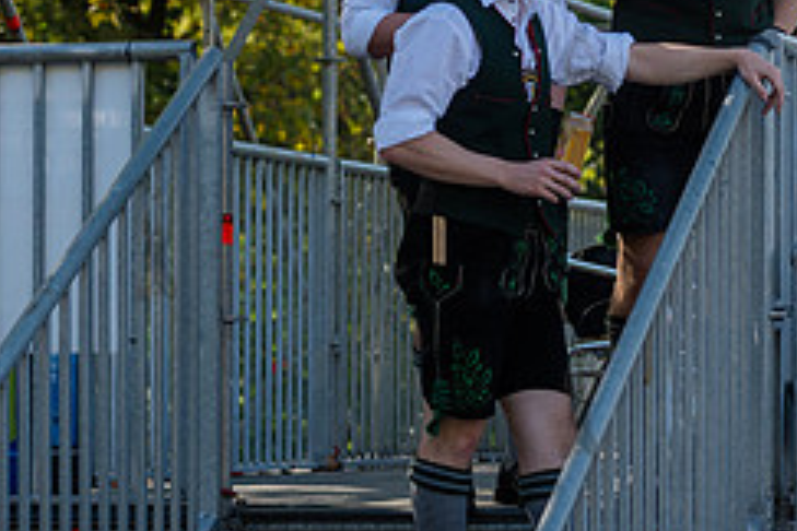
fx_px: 4339
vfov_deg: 7.0
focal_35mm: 196
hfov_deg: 10.5
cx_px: 577
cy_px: 84
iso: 250
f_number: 4.5
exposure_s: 1/500
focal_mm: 80
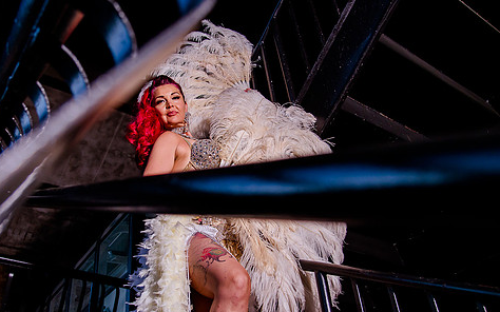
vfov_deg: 37.2
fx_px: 463
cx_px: 211
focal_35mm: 34
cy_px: 176
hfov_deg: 56.4
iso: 640
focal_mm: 24
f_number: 4
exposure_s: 1/250
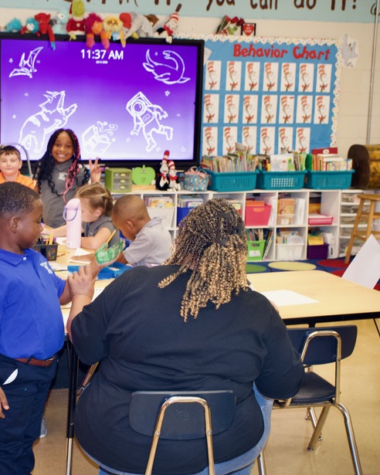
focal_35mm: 75
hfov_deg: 20.3
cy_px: 225
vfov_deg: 25.4
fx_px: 1054
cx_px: 118
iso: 1000
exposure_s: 1/60
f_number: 4
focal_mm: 32
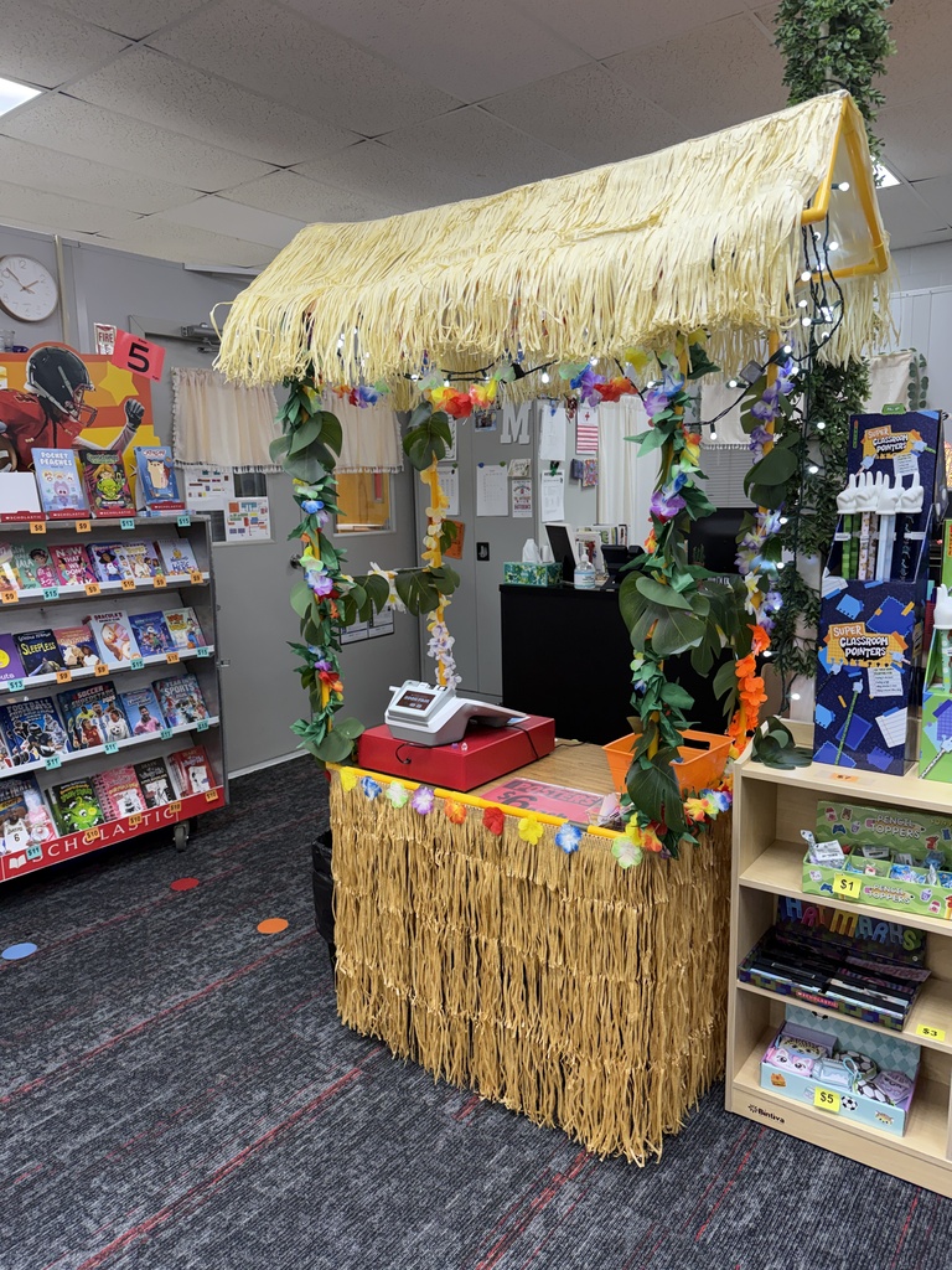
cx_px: 476
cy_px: 635
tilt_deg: -9.9
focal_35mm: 24
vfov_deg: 71.6
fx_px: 880
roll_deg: +1.3
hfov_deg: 56.8
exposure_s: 1/120
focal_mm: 6.76
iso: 200
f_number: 1.78
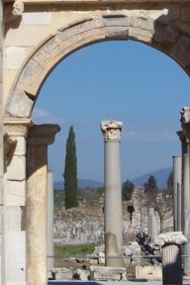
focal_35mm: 133
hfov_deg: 10.3
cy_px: 22
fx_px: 1053
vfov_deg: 15.2
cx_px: 123
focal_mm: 5.85
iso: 71
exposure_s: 1/1250
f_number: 4
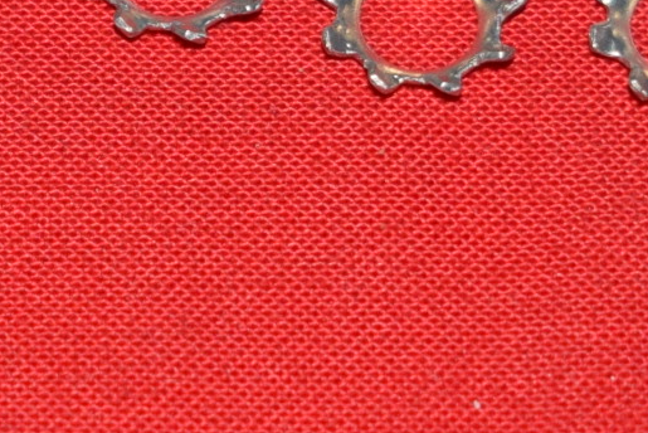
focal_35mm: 331
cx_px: -237
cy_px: -130
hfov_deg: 6.2
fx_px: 5961
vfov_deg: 4.1
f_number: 5
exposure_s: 1/200
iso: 400
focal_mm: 38
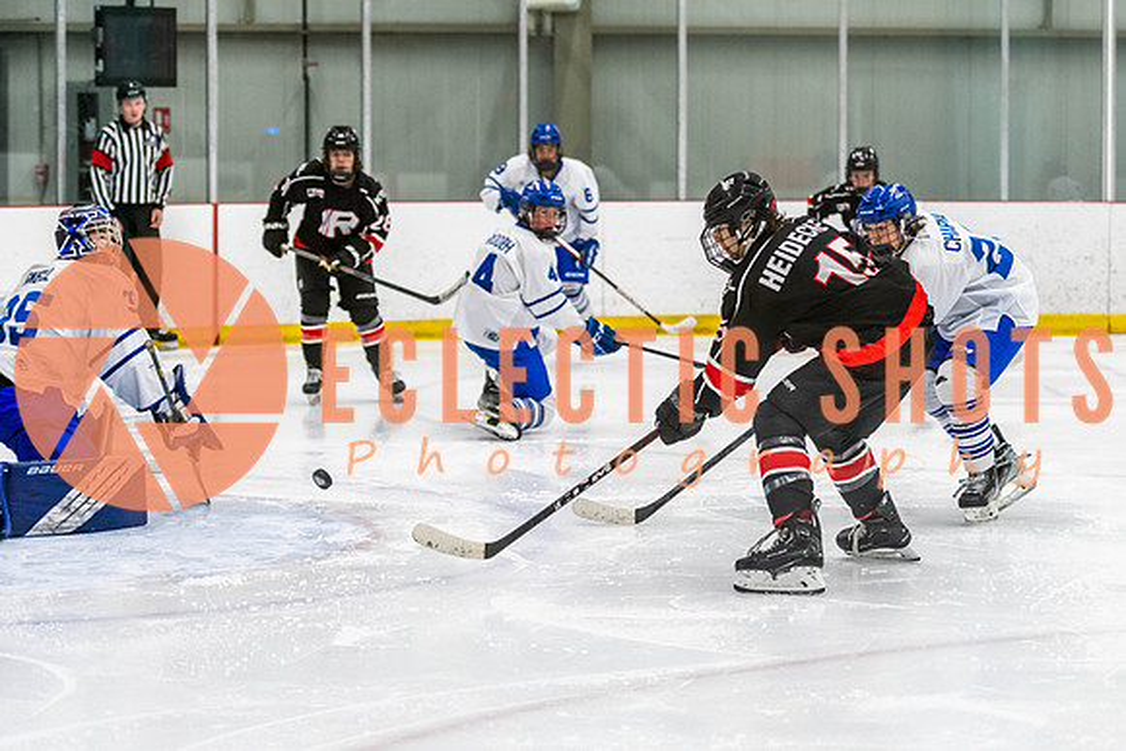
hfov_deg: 18.6
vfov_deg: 12.5
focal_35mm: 110
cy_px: 376
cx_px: 728
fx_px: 3437
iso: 1800
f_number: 2.8
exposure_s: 1/640
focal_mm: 85
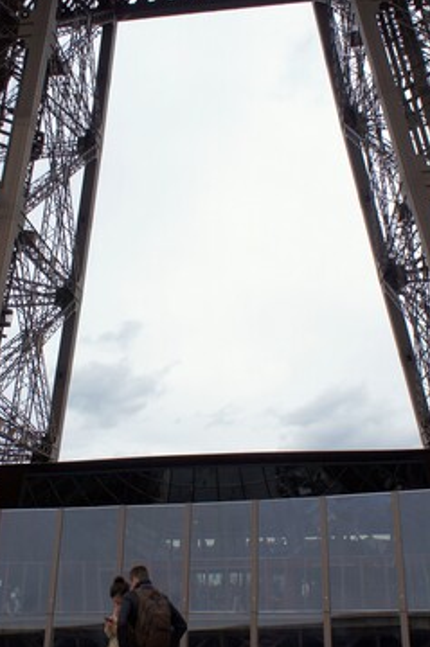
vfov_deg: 48.5
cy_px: 331
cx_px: 202
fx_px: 719
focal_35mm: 40
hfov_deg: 33.3
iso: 200
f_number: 6.3
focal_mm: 16
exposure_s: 1/400
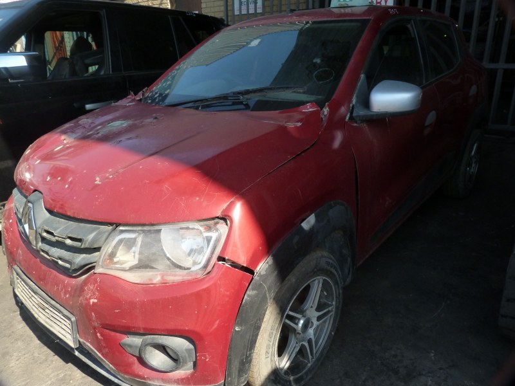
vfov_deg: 54.9
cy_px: 193
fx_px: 372
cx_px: 258
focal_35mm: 25
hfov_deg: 69.4
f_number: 4
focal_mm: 4.5
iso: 125
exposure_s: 1/200
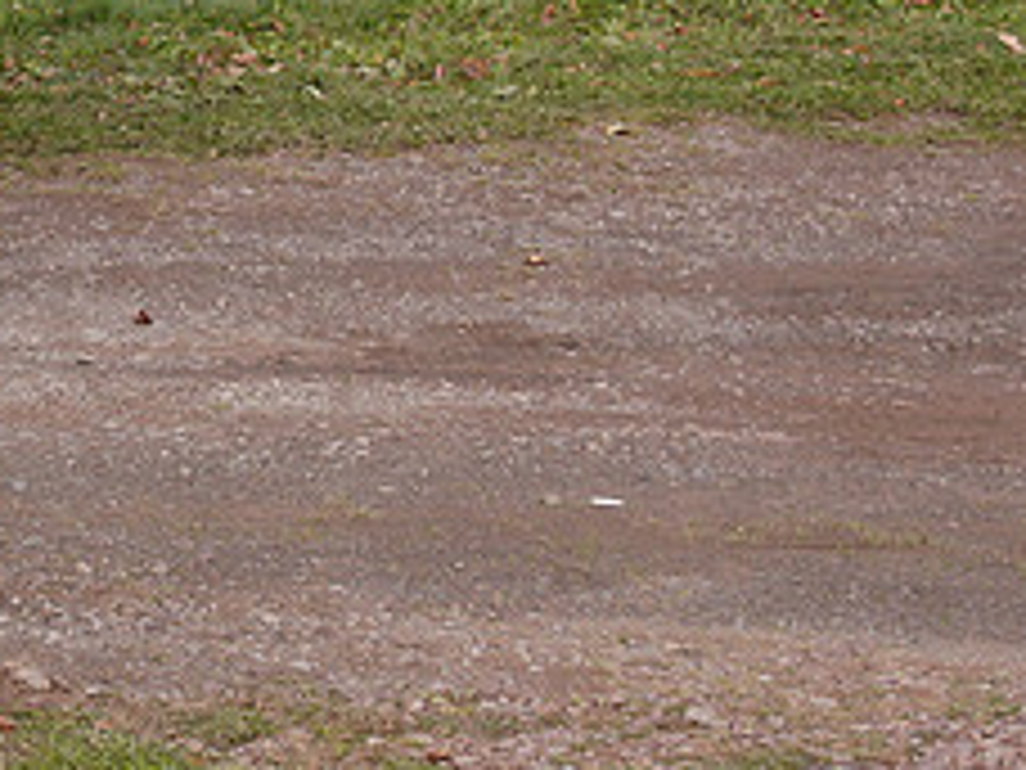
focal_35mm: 158
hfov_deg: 12.3
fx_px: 4683
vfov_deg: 9.3
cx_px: -166
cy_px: -124
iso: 100
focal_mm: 31
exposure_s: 1/160
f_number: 8
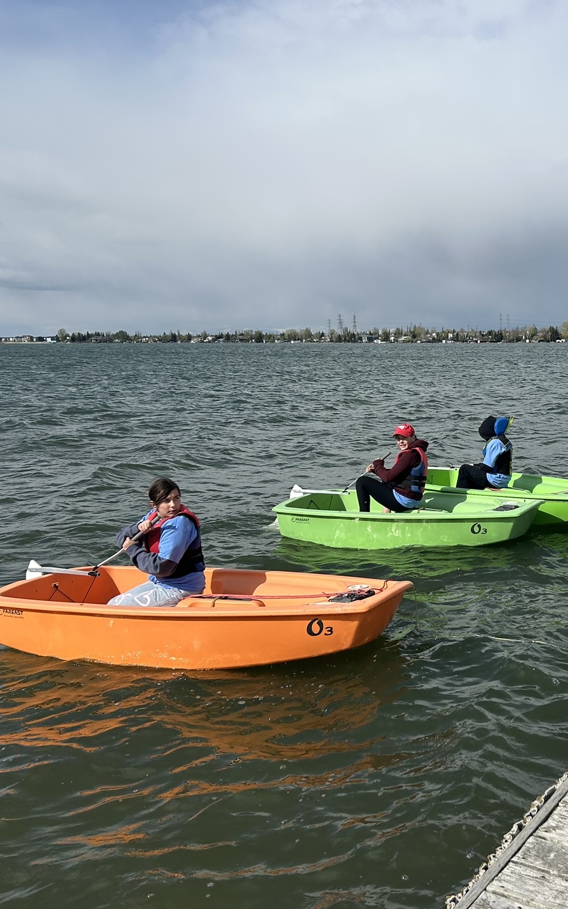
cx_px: 465
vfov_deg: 52.8
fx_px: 916
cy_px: 457
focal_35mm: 37
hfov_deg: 33.3
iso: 50
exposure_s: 1/6993
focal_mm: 5.7
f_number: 1.5
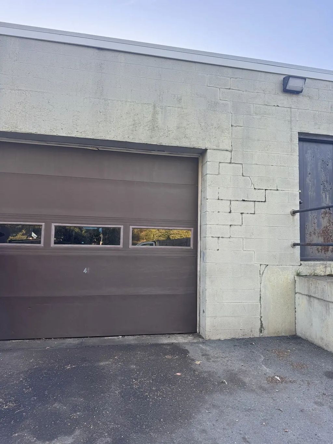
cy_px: 222
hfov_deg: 56.8
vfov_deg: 71.6
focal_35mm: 24
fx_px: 308
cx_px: 166
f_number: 1.78
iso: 64
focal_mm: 6.76
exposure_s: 1/144
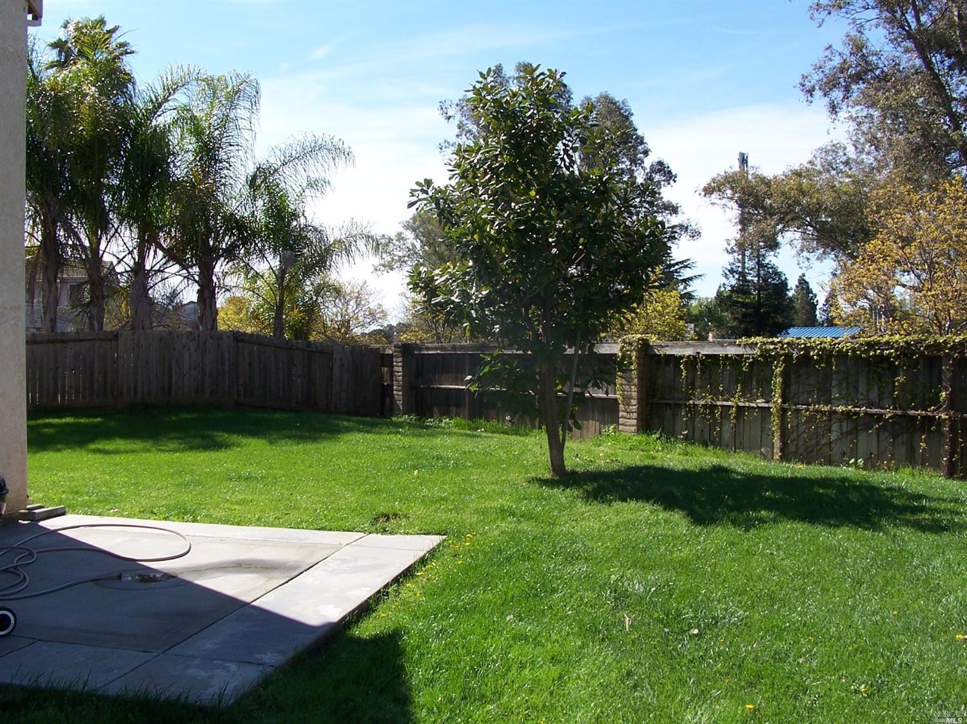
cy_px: 362
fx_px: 977
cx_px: 484
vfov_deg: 40.7
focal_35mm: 35
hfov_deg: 52.6
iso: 80
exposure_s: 1/500
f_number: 4
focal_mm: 6
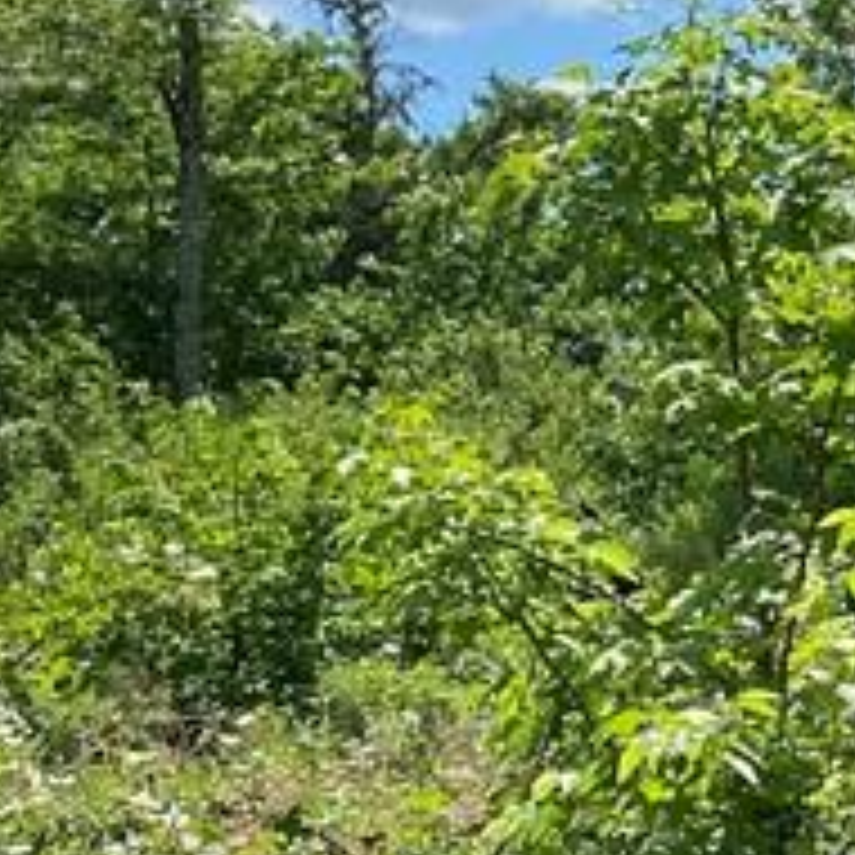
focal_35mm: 124
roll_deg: +4.2
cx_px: 2052
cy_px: 243
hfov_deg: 11.6
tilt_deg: +7.2
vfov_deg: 14.0
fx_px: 3465
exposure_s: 1/2066
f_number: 1.8
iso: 32
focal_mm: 4.25
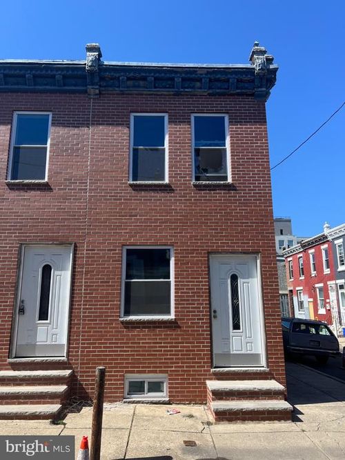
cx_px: 172
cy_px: 230
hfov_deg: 53.0
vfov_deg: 67.3
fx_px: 346
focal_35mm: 26
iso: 50
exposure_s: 1/3077
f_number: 1.5
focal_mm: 5.7
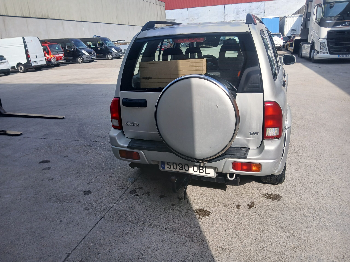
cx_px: 175
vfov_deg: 53.1
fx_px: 263
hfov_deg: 67.3
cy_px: 131
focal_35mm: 26
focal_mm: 3.98
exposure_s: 1/503
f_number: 1.8
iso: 20
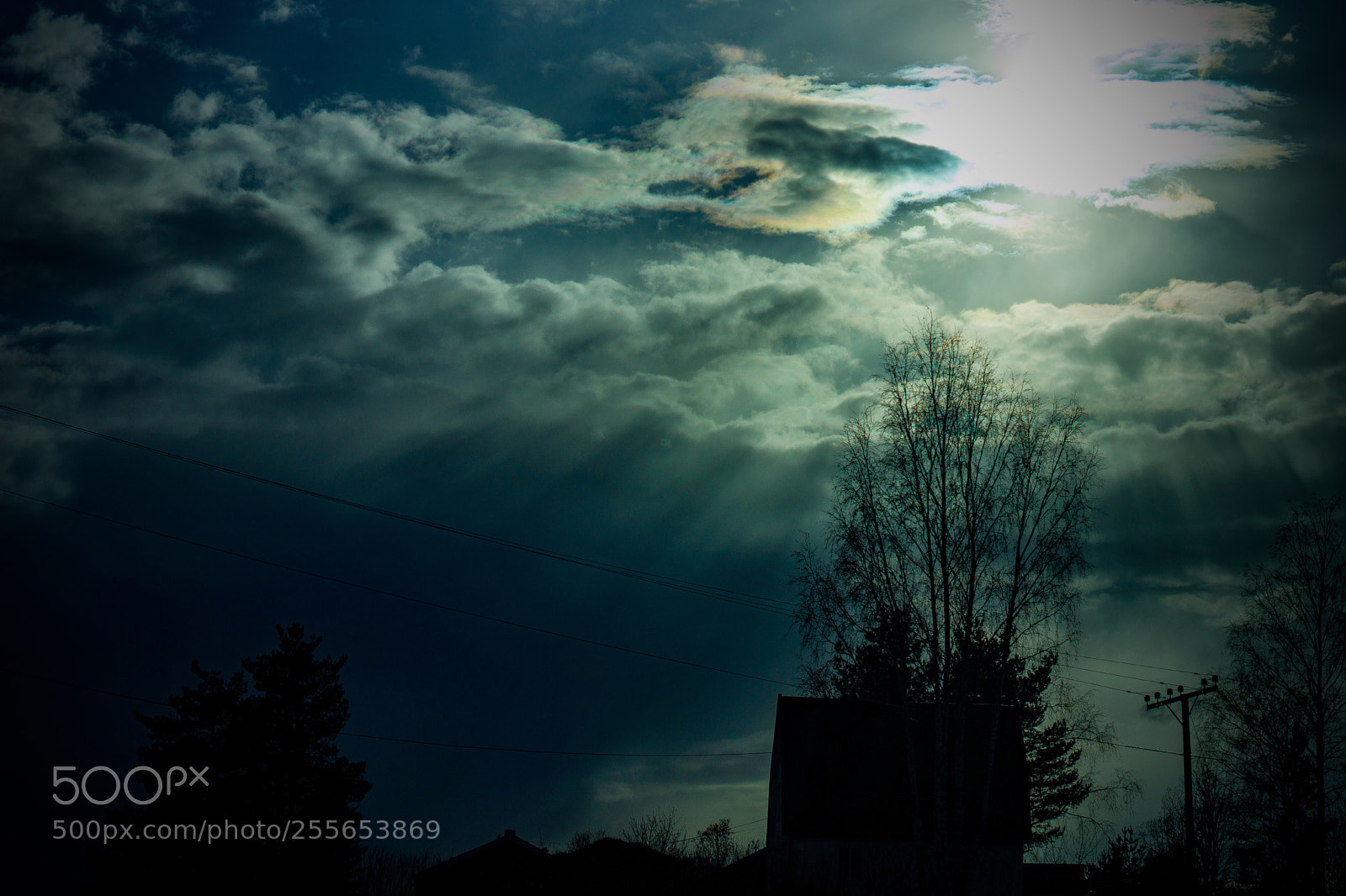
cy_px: 448
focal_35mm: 75
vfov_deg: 18.2
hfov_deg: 27.0
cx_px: 673
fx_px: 2803
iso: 50
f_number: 4
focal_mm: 50
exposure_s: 1/6400
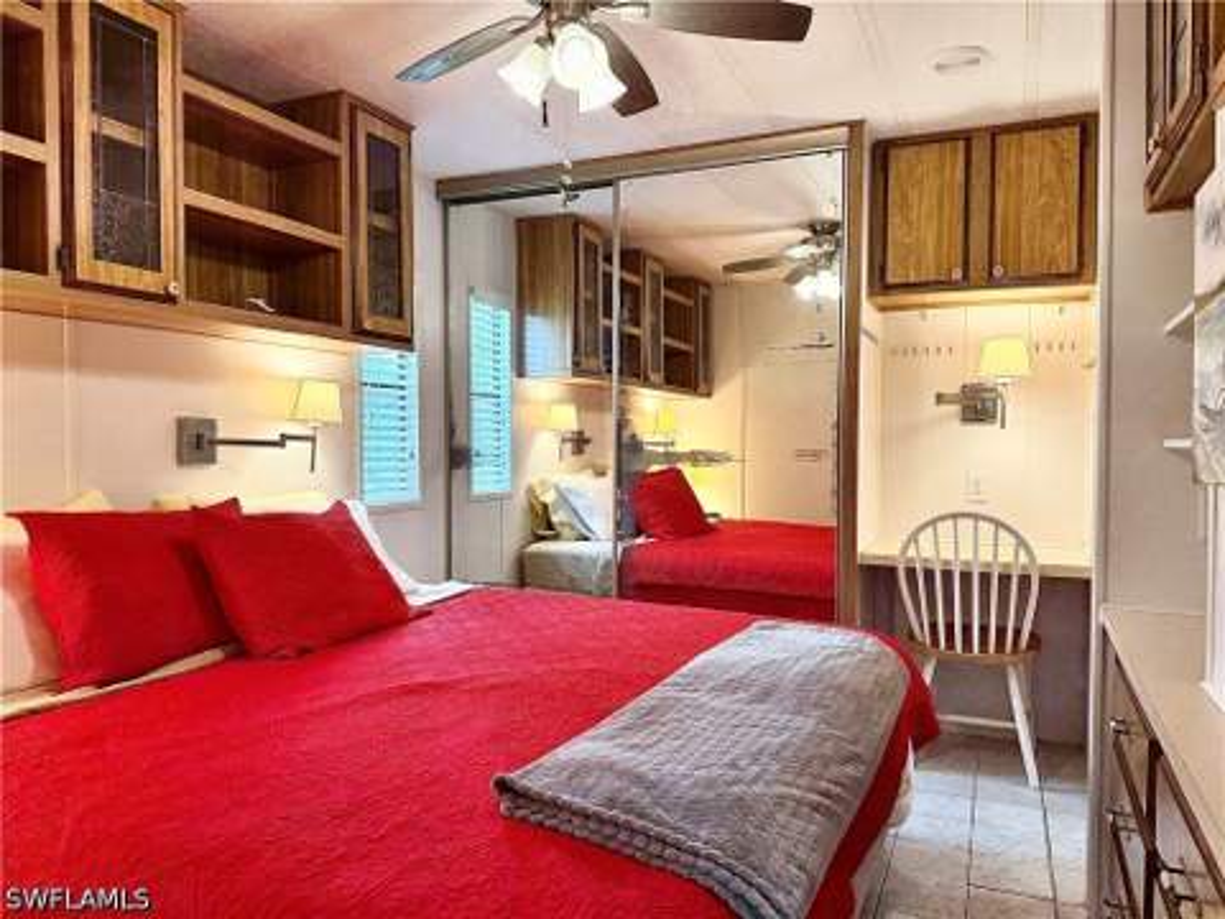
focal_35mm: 24
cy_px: 460
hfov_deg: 71.6
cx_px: 612
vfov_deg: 56.8
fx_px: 849
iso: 160
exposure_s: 1/120
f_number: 1.78
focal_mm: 6.76
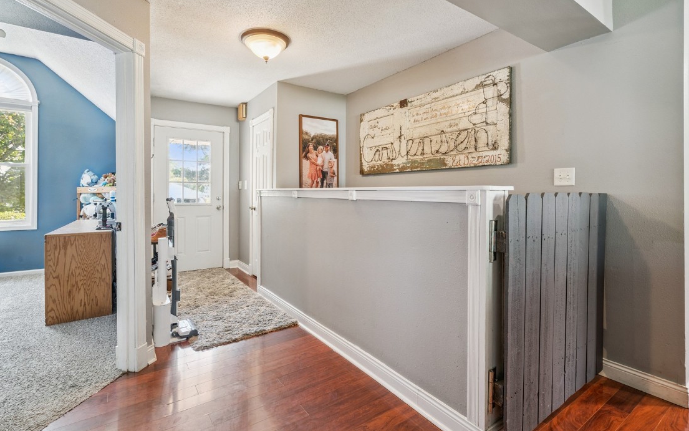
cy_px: 193
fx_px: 319
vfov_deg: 67.8
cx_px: 335
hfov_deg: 94.3
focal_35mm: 17
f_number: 10
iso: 400
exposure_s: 1/2
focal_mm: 16
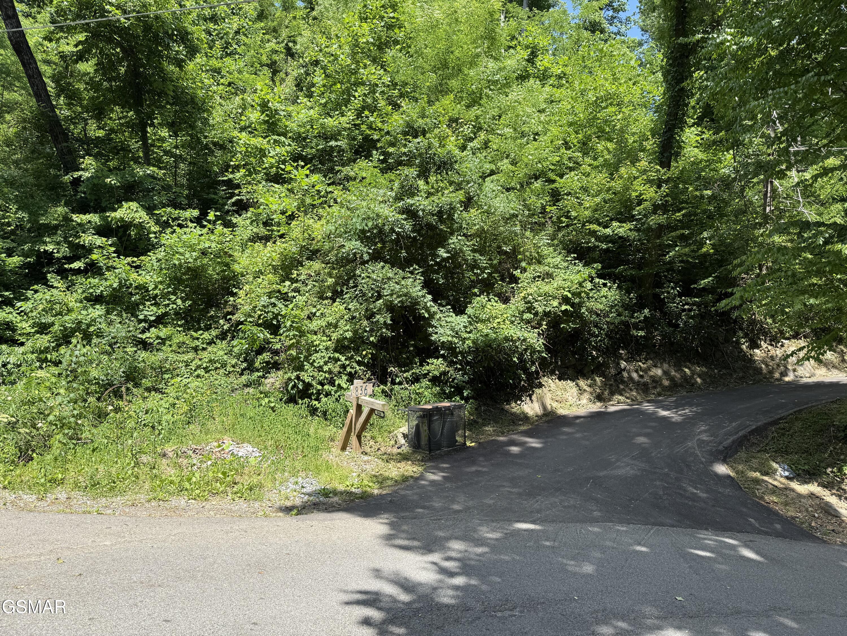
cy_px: 318
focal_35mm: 24
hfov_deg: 71.6
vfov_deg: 56.8
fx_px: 587
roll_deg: -0.6
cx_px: 424
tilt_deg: +4.2
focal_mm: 6.76
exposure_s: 1/1437
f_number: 1.78
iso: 80
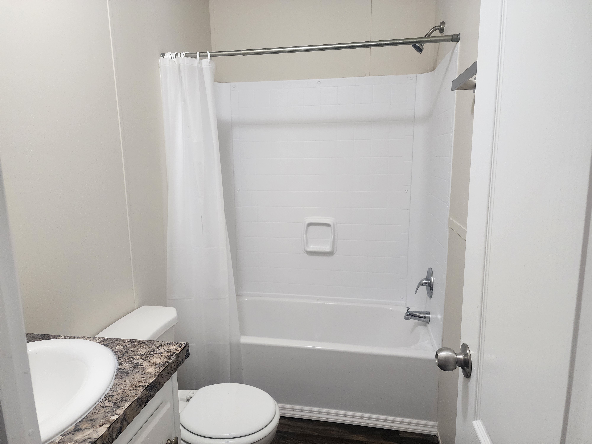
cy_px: 222
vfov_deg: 58.9
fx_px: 393
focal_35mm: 23
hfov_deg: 73.9
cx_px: 296
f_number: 1.8
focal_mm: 6.4
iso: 500
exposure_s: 1/120
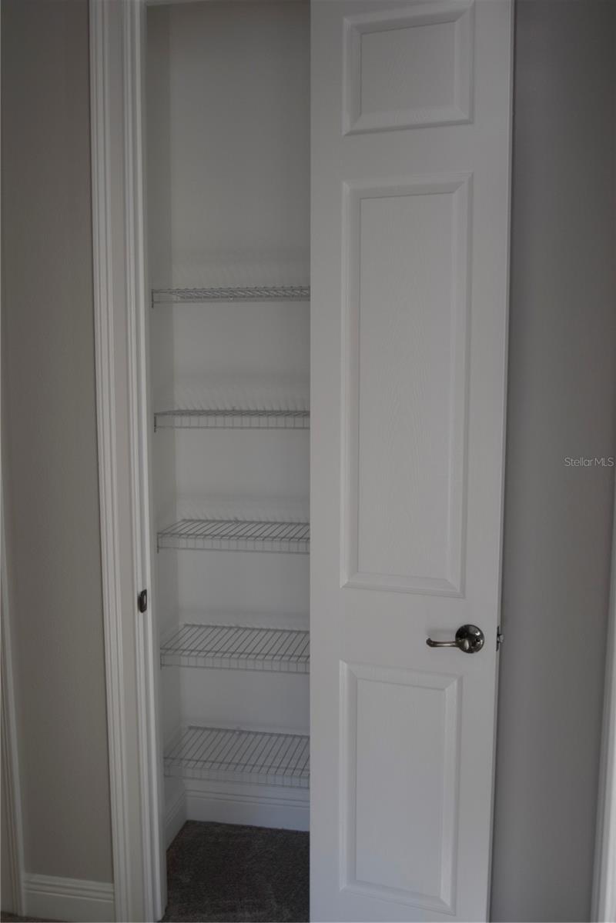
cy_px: 462
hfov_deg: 36.9
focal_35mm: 36
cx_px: 308
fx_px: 924
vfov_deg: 53.1
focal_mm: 24
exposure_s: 1/80
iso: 400
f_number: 4.5
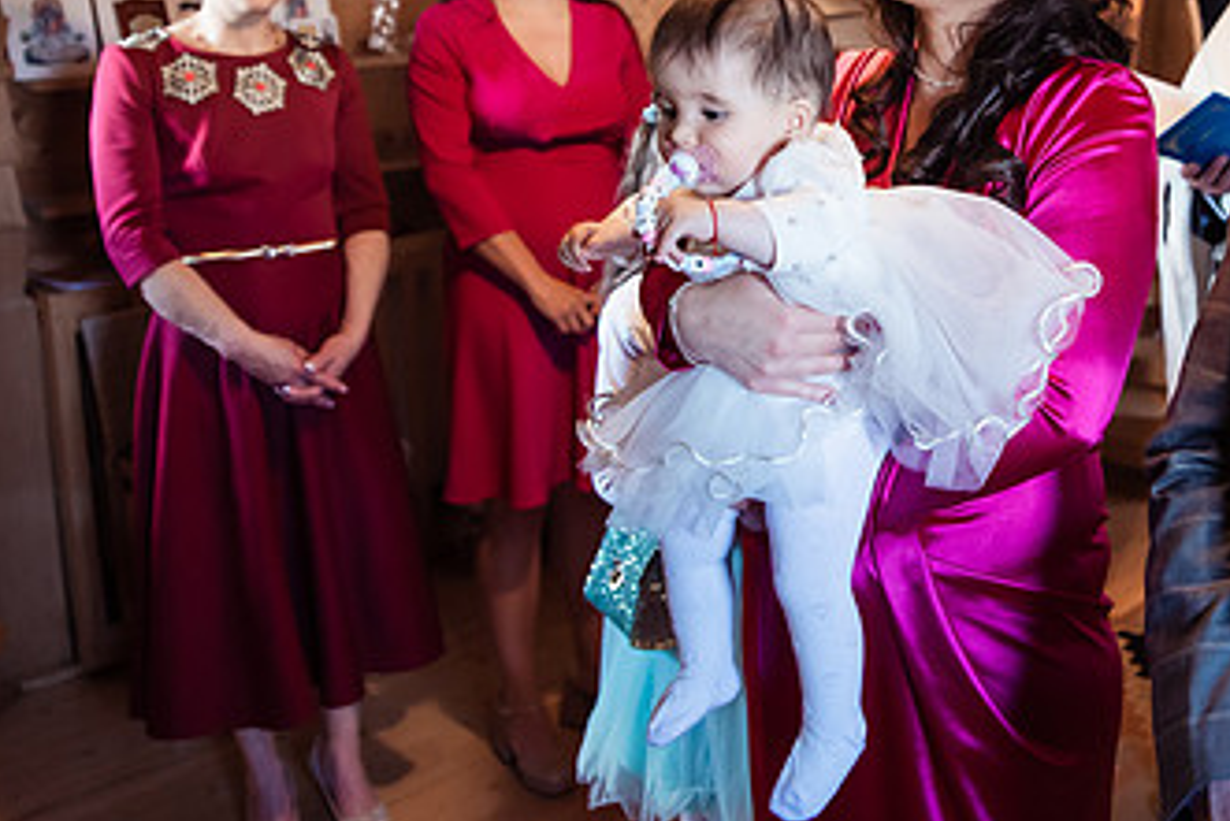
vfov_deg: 31.2
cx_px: 981
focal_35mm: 42
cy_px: 176
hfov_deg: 44.2
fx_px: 1436
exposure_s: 1/100
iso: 2000
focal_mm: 24
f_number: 2.8
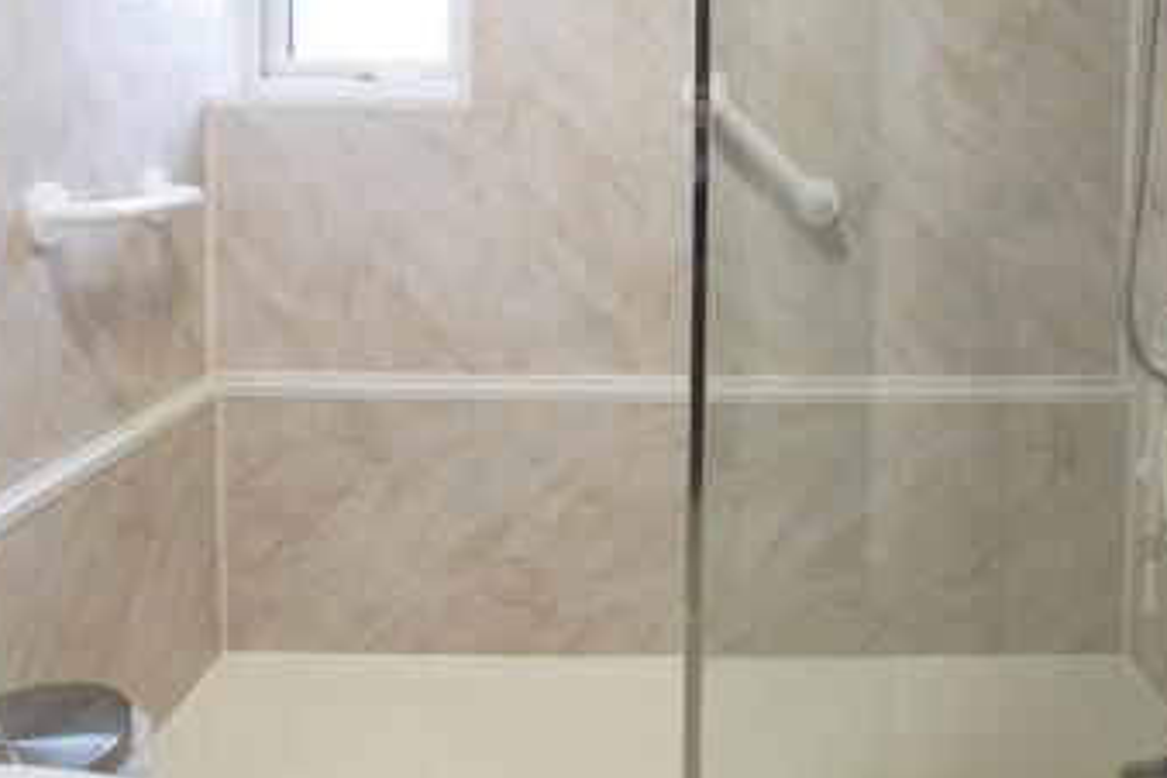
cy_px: 136
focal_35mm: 29
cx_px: 695
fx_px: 940
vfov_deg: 42.6
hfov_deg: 63.1
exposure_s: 1/60
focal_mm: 10
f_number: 4
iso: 1000
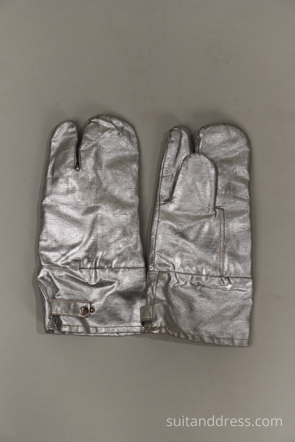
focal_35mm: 48
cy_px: 221
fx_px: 590
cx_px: 148
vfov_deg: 41.1
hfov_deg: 28.1
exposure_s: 1/100
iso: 200
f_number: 3.2
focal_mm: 32
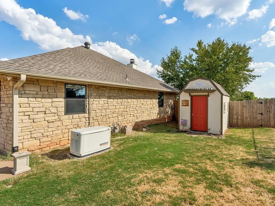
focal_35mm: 19
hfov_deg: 84.4
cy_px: 102
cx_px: 153
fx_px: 151
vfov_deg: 68.7
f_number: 8
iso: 200
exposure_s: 1/1250
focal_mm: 16
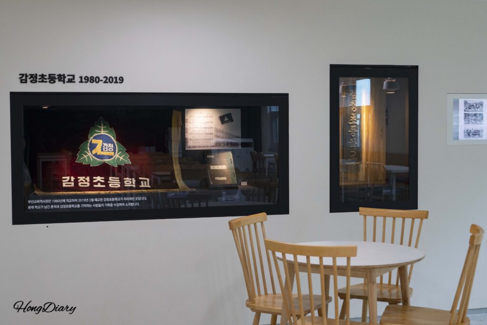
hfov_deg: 33.4
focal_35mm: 60
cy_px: 162
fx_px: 812
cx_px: 244
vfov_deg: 22.6
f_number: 5.6
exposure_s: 1/160
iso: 1600
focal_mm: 60
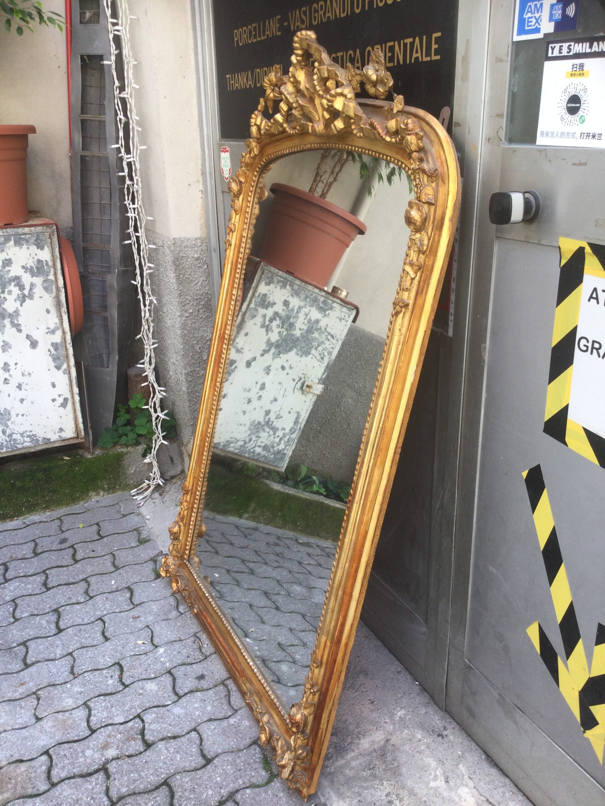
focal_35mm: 31
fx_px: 722
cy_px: 403
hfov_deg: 45.4
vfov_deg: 58.4
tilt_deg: -20.4
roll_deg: +1.6
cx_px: 302
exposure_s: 1/50
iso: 25
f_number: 2.4
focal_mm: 3.3
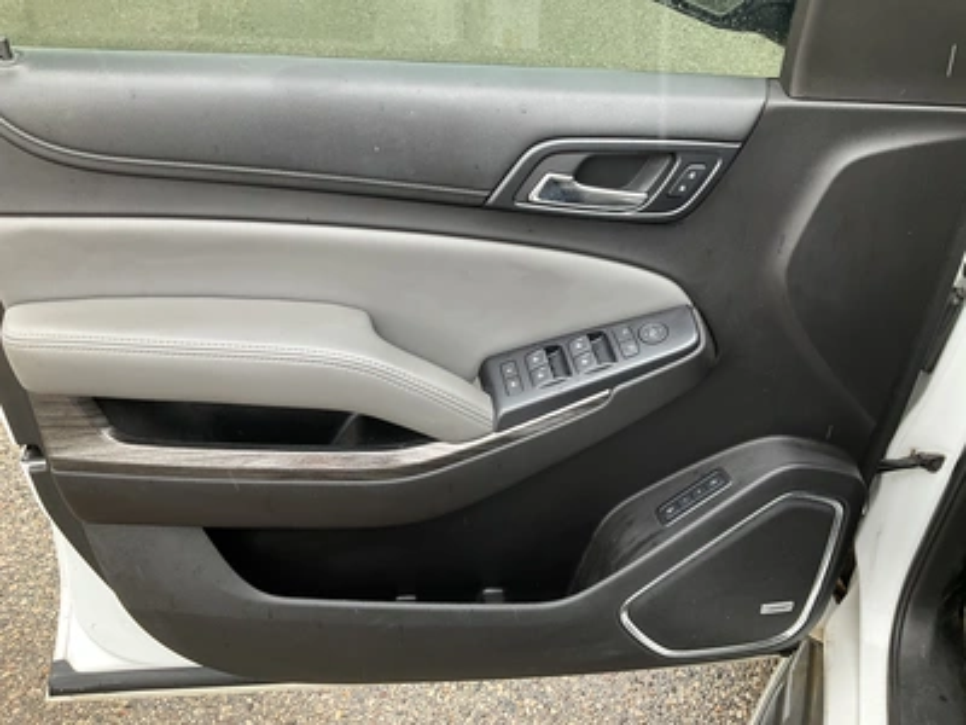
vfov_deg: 48.2
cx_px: 483
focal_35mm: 29
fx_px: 809
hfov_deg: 61.7
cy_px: 362
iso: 50
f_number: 1.8
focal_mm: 3
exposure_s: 1/122
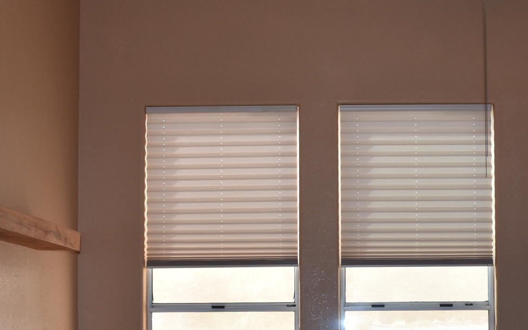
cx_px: 355
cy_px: 303
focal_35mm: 73
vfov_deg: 17.6
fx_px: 1051
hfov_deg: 28.0
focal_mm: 18
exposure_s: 1/100
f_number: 5
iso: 200
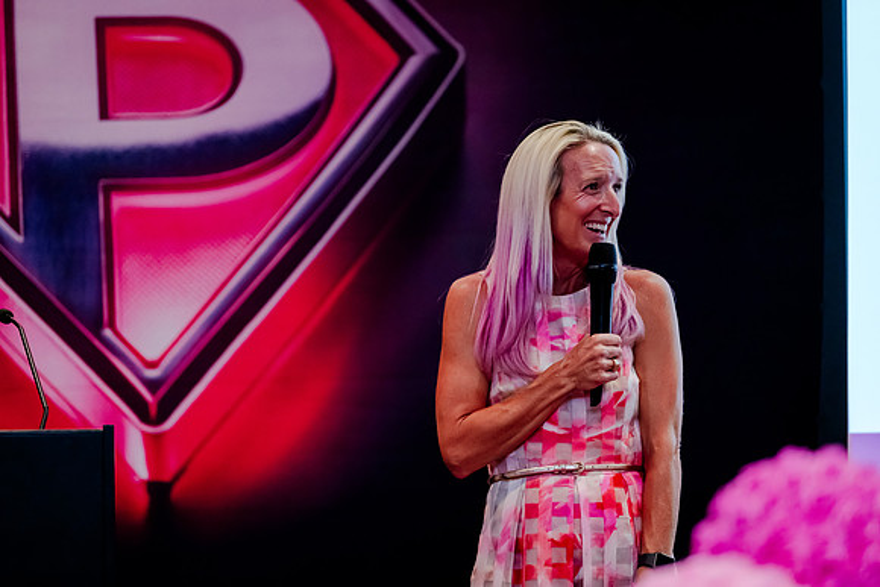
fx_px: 4514
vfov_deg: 7.4
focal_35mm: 185
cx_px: 440
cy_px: 294
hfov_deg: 11.1
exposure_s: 1/250
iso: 4000
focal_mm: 180
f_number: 2.8
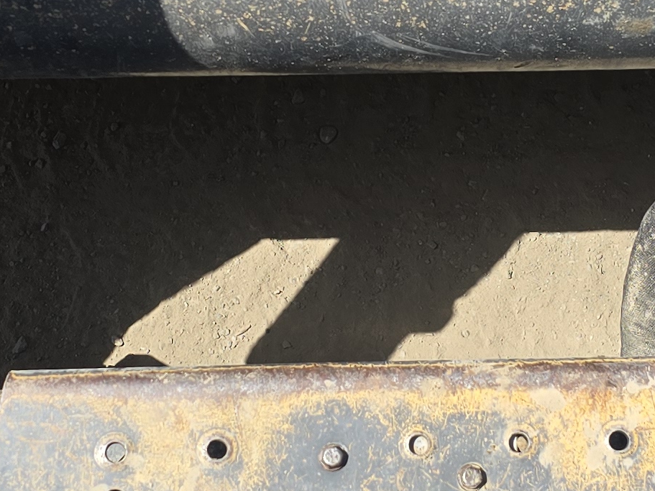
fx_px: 1911
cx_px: 418
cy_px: 149
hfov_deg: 19.4
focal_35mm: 101
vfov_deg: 14.6
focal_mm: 6.3
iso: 12
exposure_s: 1/509
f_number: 1.7
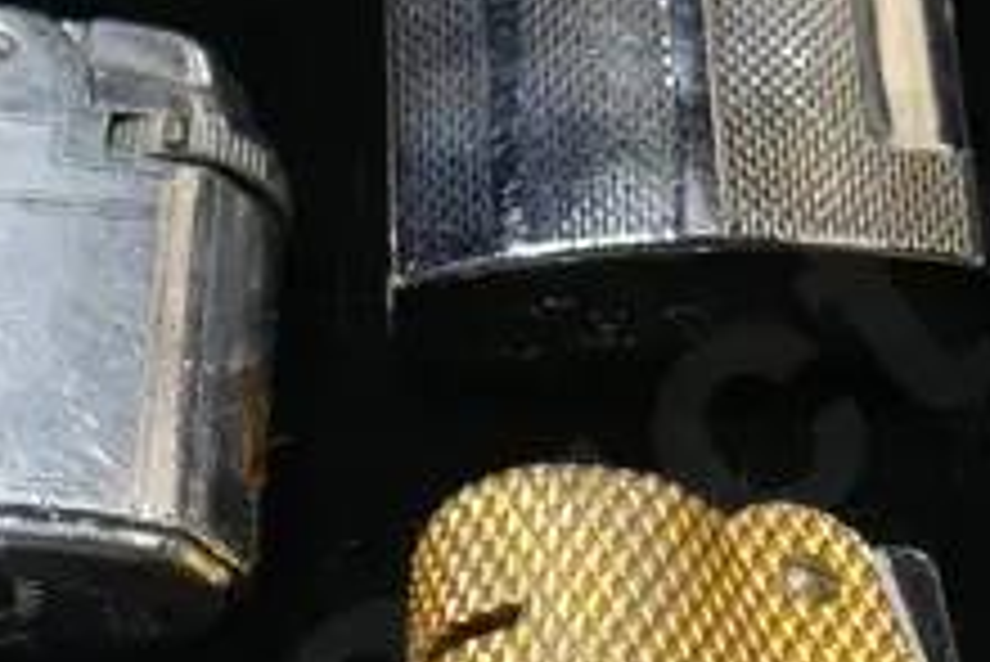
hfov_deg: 14.1
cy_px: 543
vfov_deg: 9.5
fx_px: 3990
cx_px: 603
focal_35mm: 145
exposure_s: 1/60
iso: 320
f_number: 4
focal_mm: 15
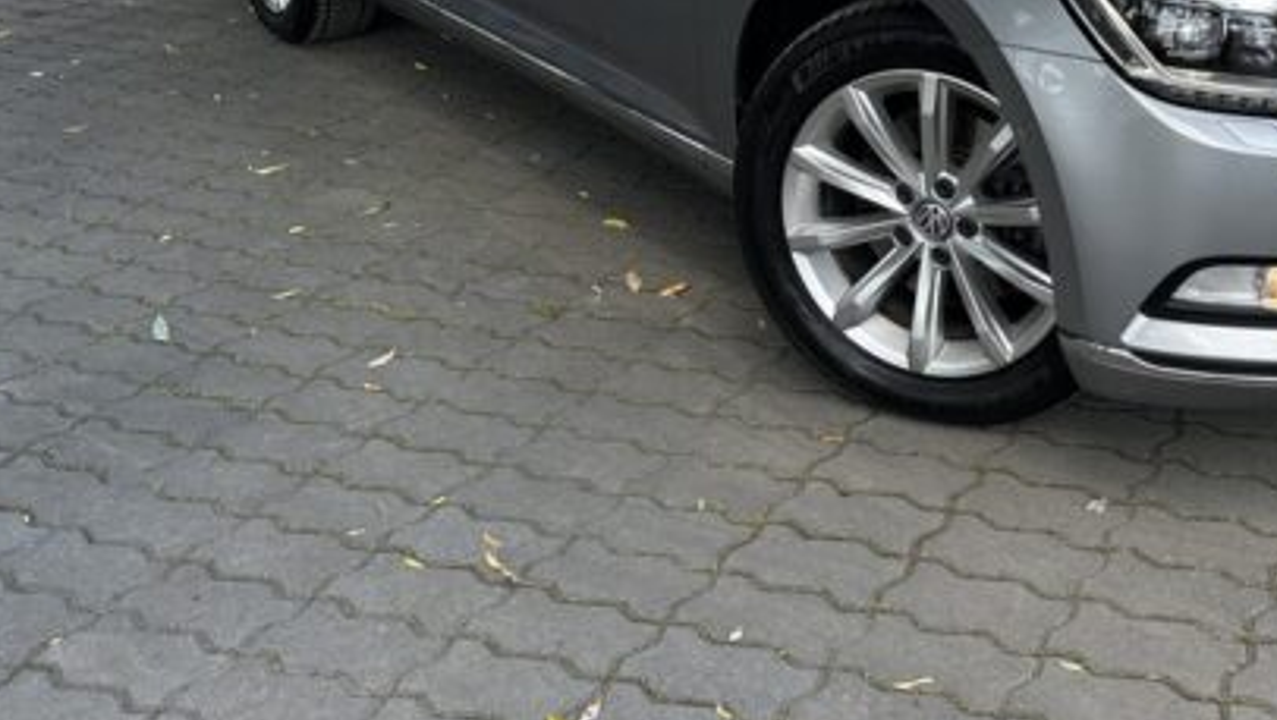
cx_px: 1060
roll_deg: +2.5
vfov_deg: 24.9
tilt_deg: -17.9
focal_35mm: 47
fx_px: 1593
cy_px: 101
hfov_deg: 41.4
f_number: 1.78
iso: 80
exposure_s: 1/836
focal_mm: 6.86
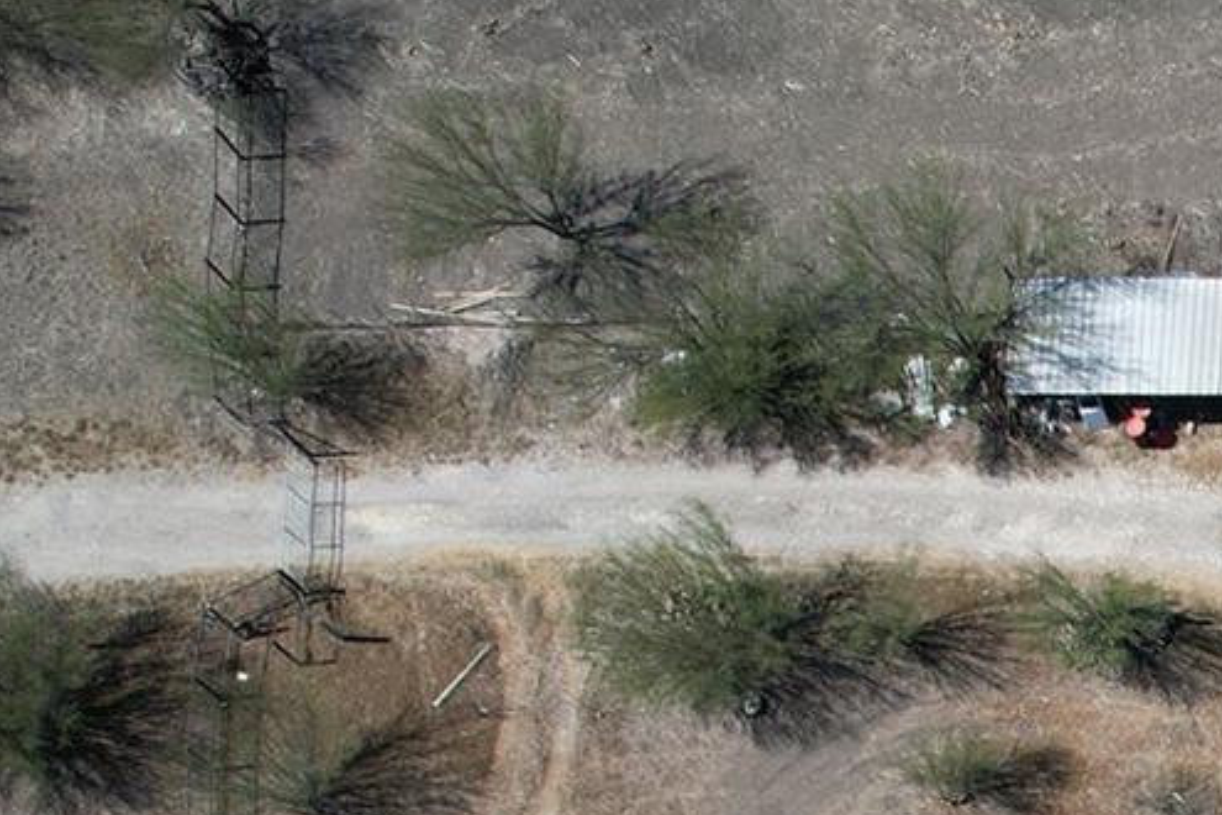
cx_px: 2044
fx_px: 3089
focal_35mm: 91
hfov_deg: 18.6
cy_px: 1389
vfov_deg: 13.7
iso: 100
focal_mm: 8.38
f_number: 2.8
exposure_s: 1/1600
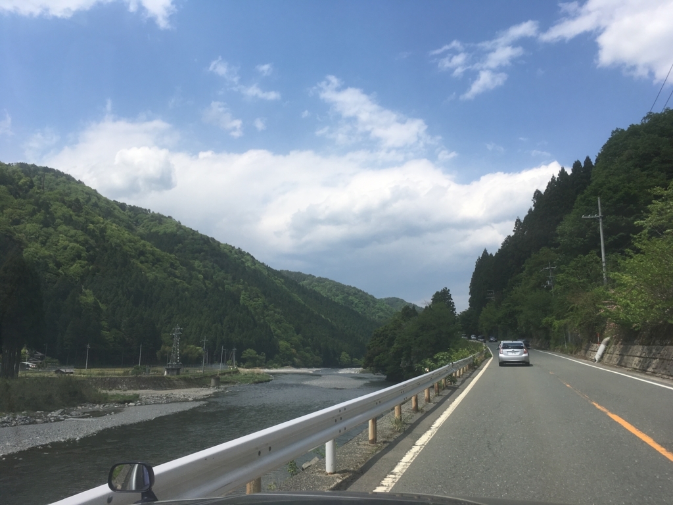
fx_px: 564
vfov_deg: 48.2
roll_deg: -1.7
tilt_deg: +13.9
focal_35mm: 29
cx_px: 336
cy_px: 252
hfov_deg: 61.7
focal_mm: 4.15
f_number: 2.2
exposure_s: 1/1789
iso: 25
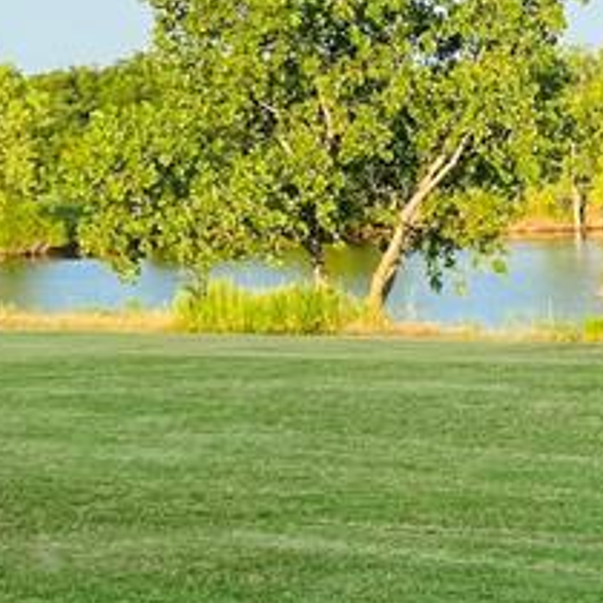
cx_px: 1037
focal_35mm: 112
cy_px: 388
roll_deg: +2.0
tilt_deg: -7.1
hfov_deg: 14.0
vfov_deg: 15.5
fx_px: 2207
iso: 50
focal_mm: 5.7
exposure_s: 1/1575
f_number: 1.5
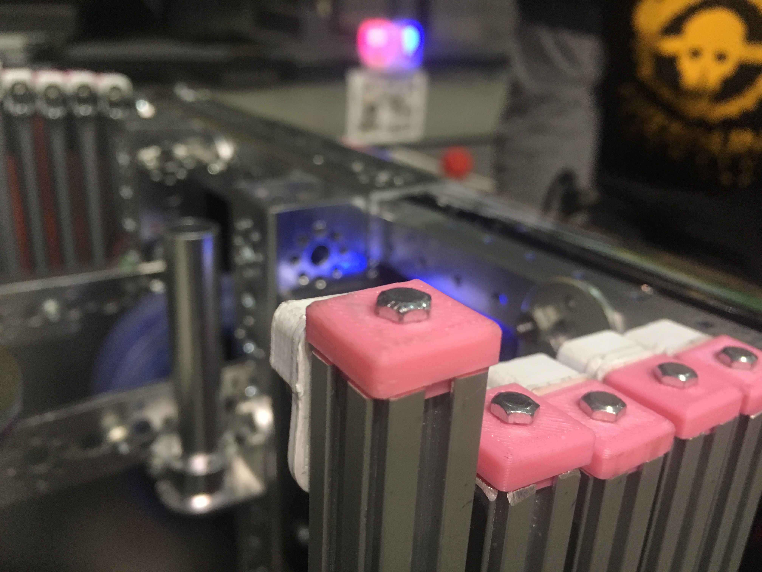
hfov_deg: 61.7
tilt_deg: -23.1
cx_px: 381
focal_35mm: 29
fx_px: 638
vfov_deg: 48.2
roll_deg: -3.1
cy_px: 286
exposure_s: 1/30
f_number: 2.2
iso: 160
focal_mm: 4.15
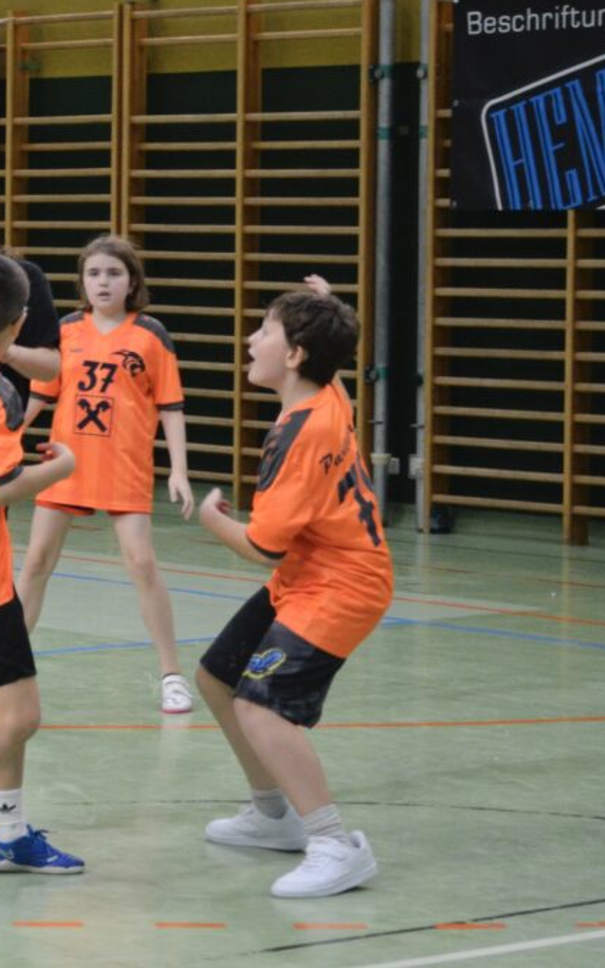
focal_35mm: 102
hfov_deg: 12.6
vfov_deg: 20.4
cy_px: 483
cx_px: -86
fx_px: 2692
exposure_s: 1/250
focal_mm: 44
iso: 1600
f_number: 5.3
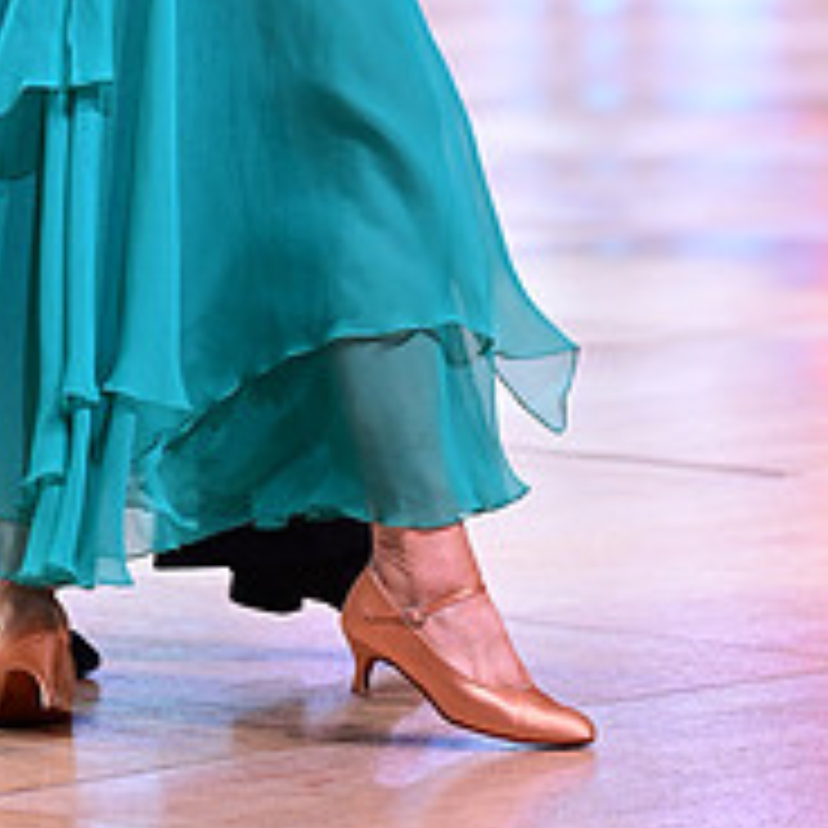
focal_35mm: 321
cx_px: 369
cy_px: -216
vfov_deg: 5.4
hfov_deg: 5.5
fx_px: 8687
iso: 1600
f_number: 2.8
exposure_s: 1/400
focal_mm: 120
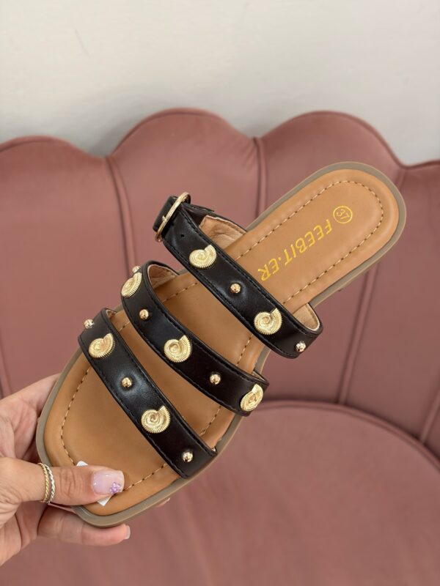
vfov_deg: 36.8
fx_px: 881
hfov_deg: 28.0
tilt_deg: -47.9
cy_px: 293
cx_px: 220
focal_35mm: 52
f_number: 1.6
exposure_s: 1/50
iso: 40
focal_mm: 5.96
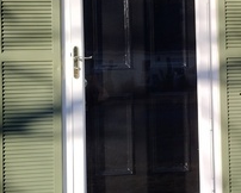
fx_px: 621
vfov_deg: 17.6
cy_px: 54
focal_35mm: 87
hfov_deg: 21.5
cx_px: 209
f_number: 1.7
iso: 100
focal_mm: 4.71
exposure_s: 1/1320
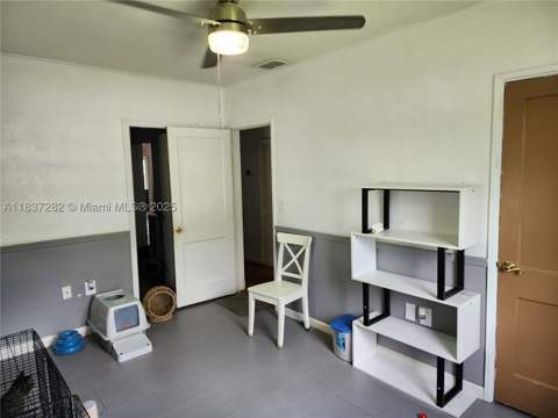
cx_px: 279
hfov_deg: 73.9
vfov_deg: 58.9
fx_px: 371
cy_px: 209
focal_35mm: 23
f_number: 1.8
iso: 100
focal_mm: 6.4
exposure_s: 1/120
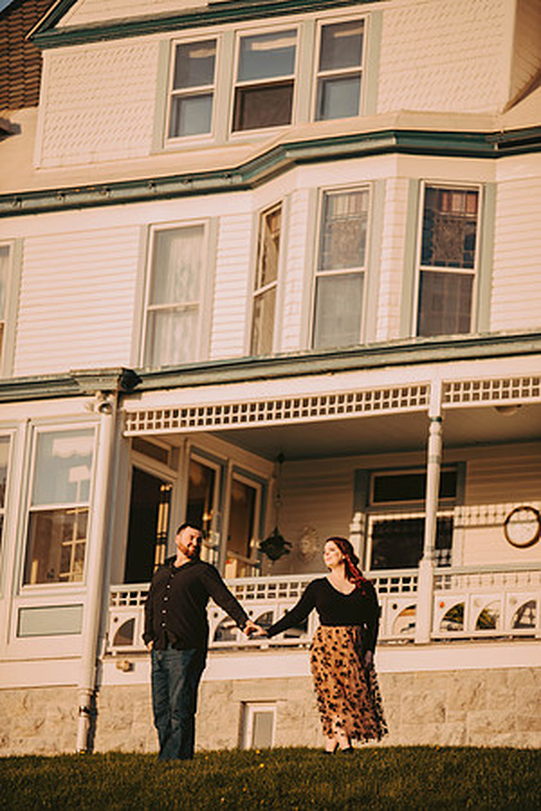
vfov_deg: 13.2
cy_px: 406
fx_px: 3494
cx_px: 270
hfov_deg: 8.9
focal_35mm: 155
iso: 250
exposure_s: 1/1250
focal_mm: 155
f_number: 2.8
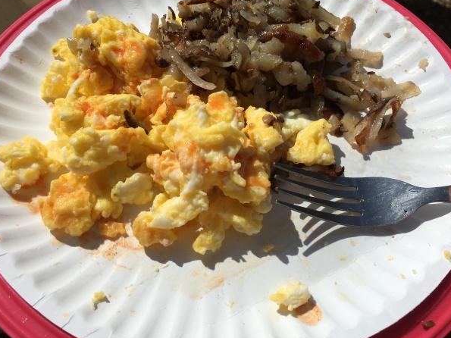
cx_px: 239
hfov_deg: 47.8
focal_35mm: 39
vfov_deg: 36.8
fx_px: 508
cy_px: 155
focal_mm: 4.15
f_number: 2.2
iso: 25
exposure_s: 1/5495
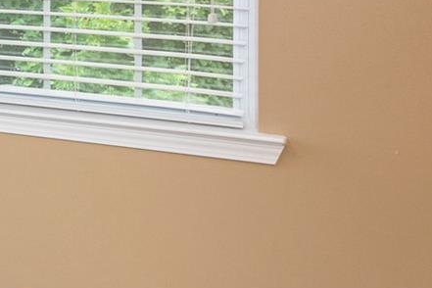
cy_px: -47
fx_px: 948
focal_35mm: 79
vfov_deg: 16.6
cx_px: -376
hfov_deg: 18.8
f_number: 7.1
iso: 320
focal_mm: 17
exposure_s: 1/125
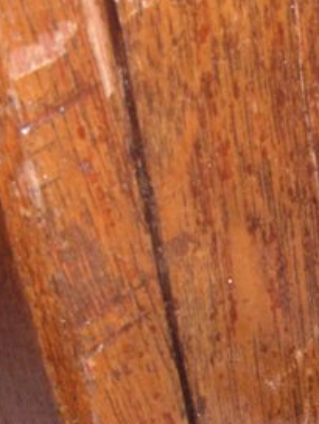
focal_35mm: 89
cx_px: 451
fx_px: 1093
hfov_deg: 15.5
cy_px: 356
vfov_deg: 21.6
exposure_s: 1/45
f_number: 6.6
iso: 160
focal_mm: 6.3
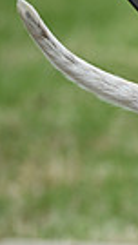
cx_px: 525
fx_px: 5136
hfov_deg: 1.5
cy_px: 226
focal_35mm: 790
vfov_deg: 2.7
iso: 360
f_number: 4.5
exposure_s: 1/1000
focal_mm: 175
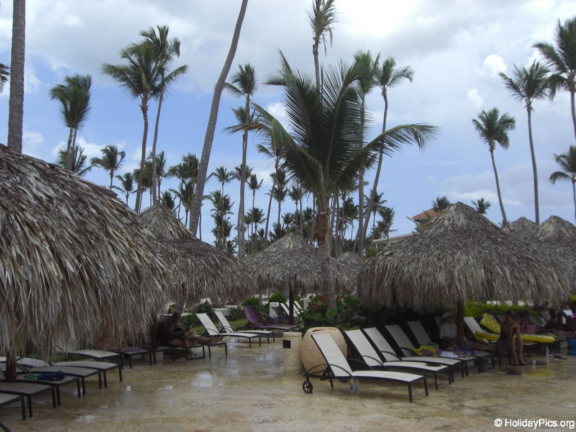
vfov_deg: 37.7
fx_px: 632
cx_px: 288
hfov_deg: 49.0
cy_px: 216
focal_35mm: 38
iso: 64
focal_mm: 6.2
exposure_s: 1/160
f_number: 8
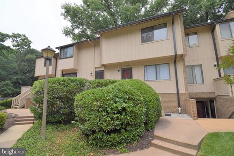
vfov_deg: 77.3
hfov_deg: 100.4
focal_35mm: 15
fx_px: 97
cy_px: 78
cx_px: 117
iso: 100
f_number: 9
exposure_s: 1/200
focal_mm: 10
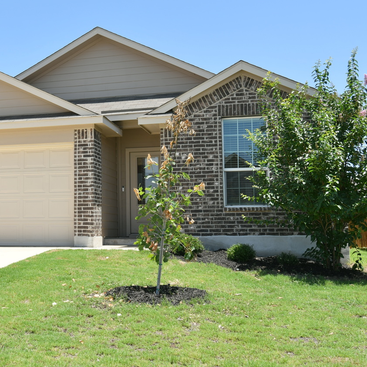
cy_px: 165
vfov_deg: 34.6
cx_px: 102
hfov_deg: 34.1
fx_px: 588
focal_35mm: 49
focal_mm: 20
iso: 100
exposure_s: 1/125
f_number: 9
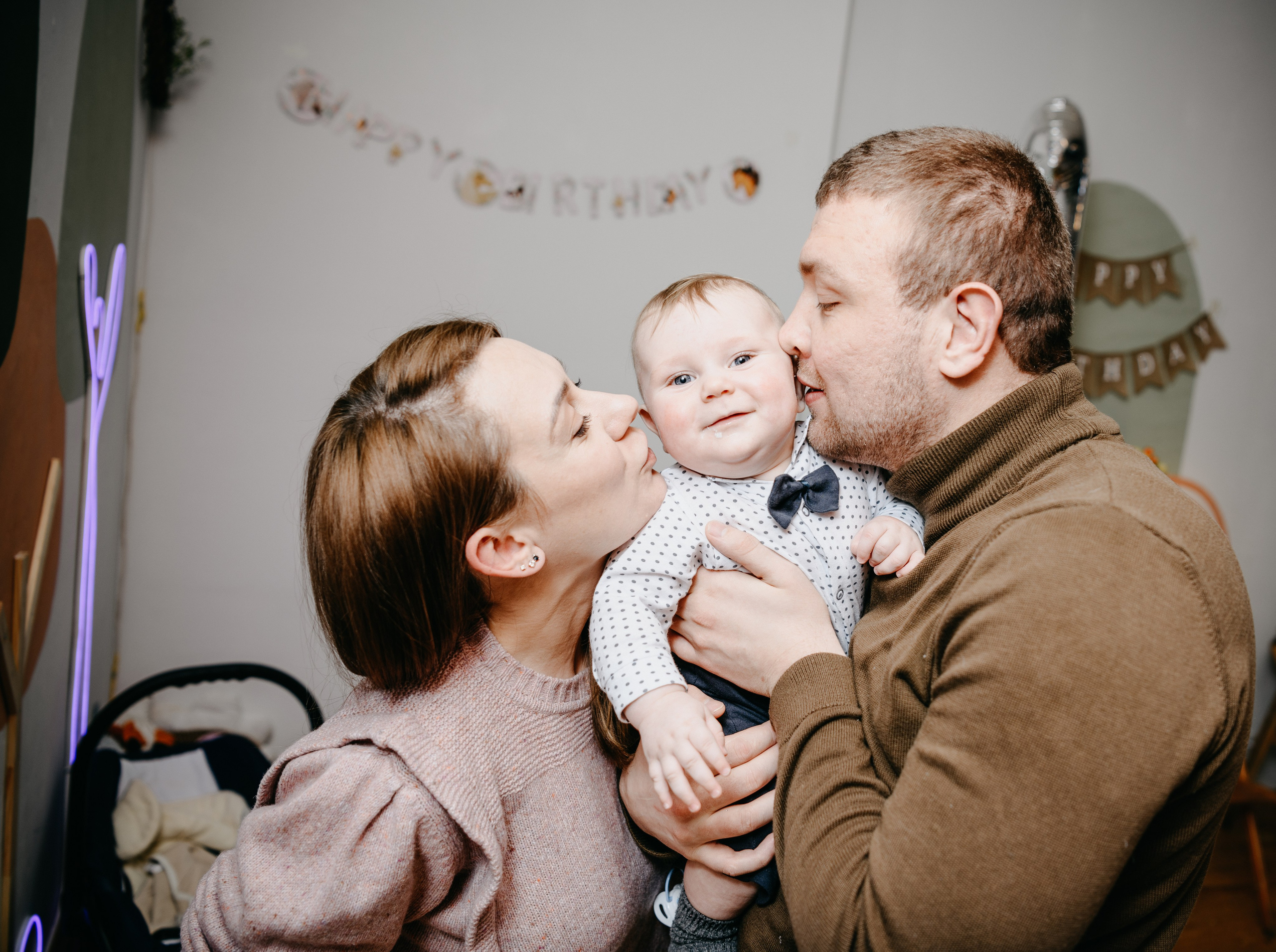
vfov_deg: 46.6
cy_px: 461
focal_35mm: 30
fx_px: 1104
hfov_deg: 59.8
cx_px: 736
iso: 100
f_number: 3.2
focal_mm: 27
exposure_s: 1/160
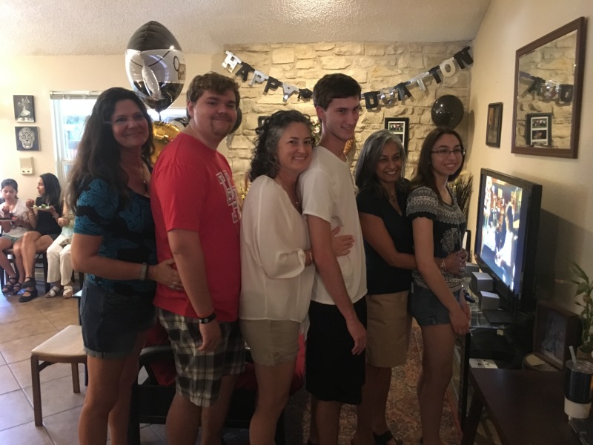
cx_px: 296
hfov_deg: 61.7
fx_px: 497
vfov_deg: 48.2
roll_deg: +0.6
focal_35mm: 29
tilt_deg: -10.2
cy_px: 222
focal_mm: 4.15
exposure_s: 1/15
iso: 500
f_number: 2.2
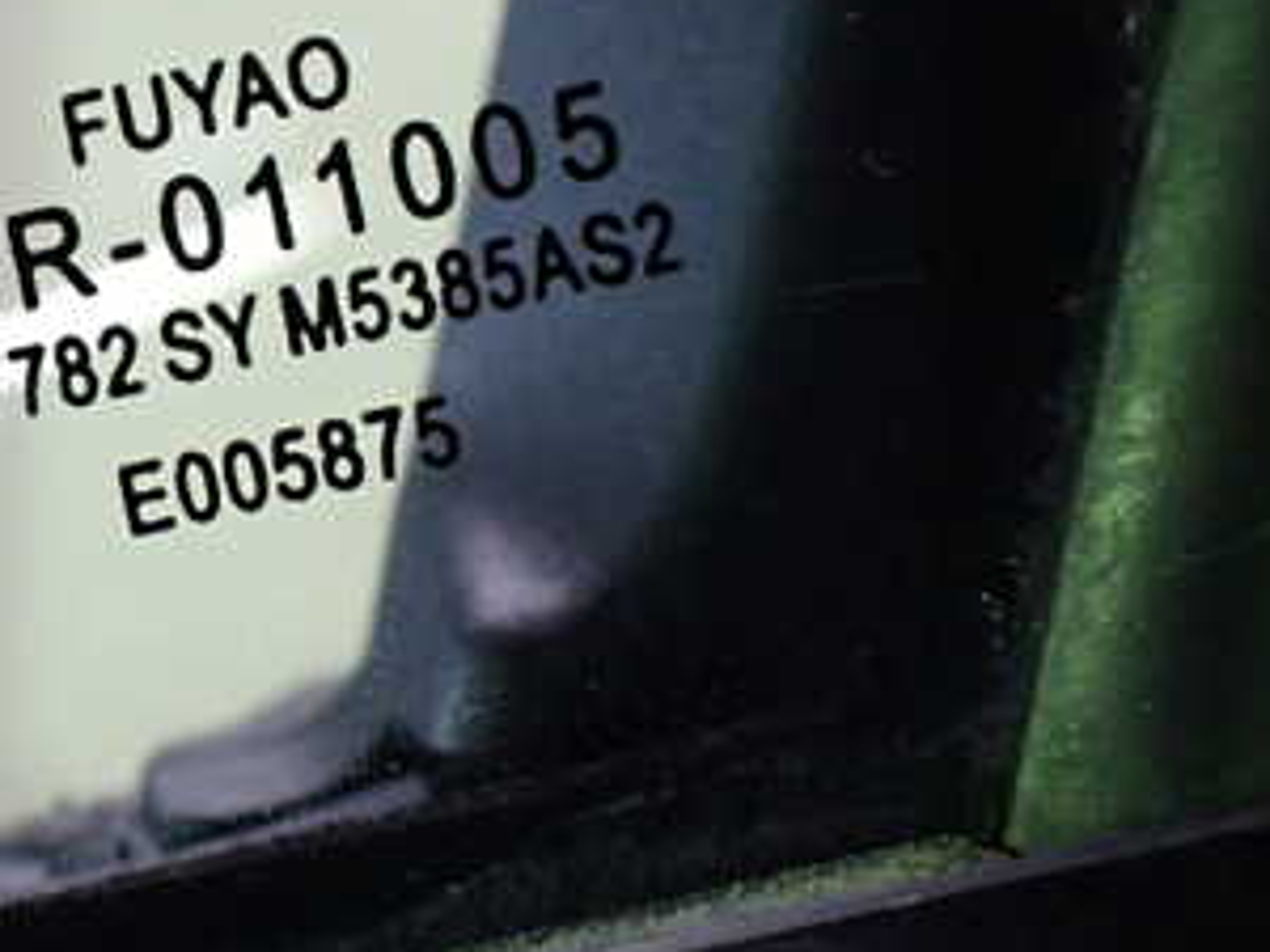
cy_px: 355
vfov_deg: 24.3
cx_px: 17
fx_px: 2201
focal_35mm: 60
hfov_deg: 30.1
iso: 800
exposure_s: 1/80
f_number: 2.3
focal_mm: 5.4
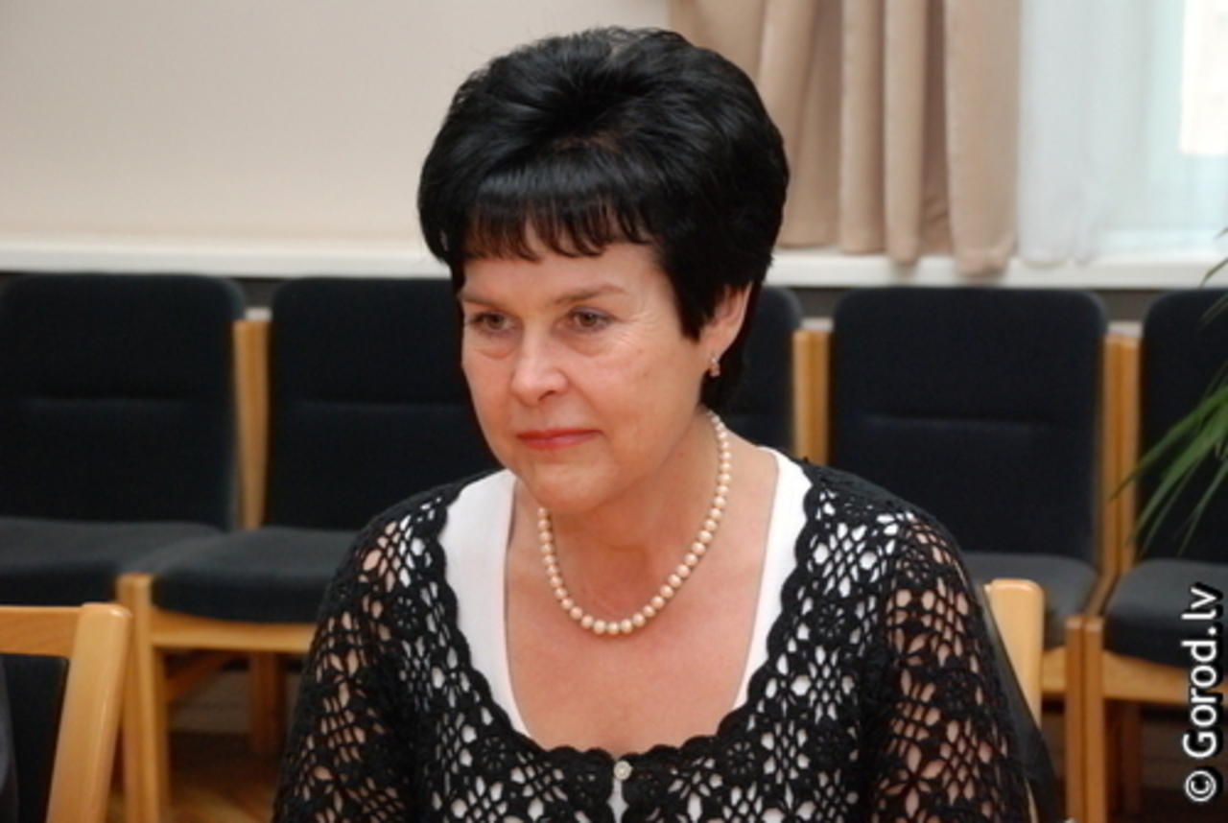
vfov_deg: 15.8
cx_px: 614
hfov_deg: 23.3
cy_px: 412
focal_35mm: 87
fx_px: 2972
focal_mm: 58
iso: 1000
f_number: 5.3
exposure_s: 1/125
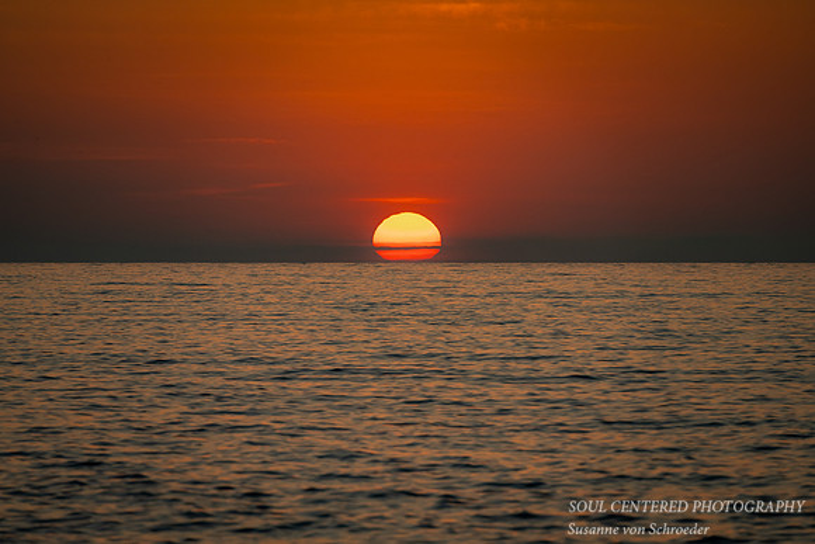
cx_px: 387
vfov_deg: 4.4
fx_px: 7141
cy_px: 284
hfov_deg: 6.5
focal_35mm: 315
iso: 400
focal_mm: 300
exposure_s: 1/200
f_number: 9
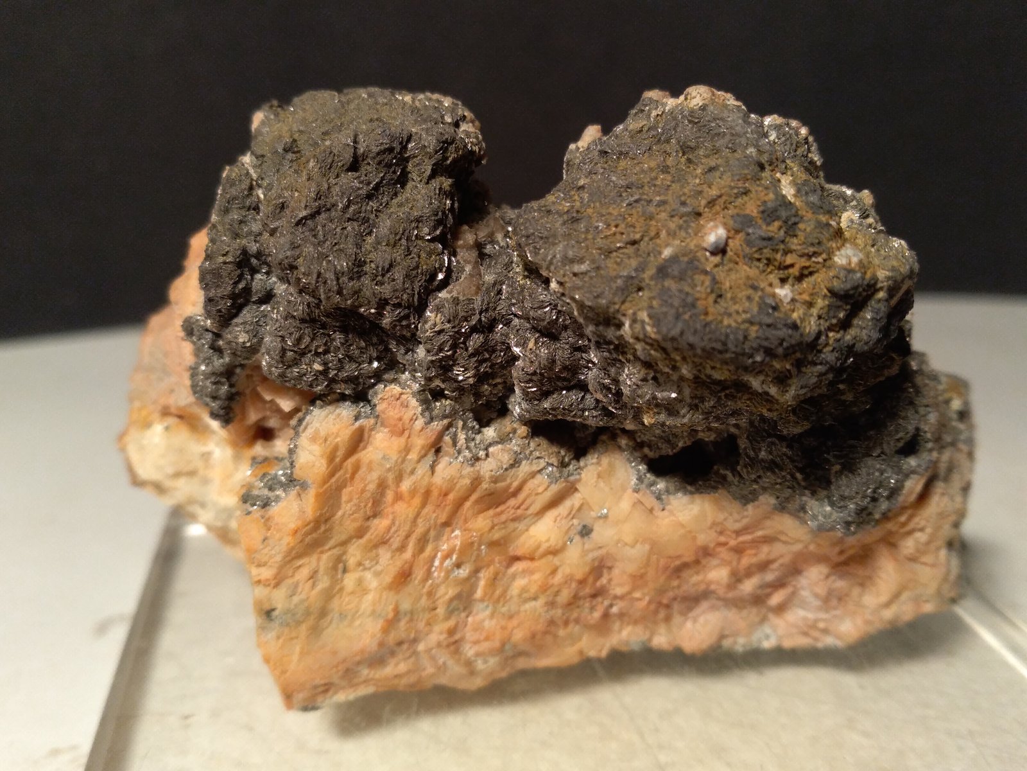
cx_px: 514
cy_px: 386
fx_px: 771
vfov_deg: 53.1
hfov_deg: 67.3
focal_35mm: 26
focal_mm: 3.54
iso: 195
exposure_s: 1/33.3
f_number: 2
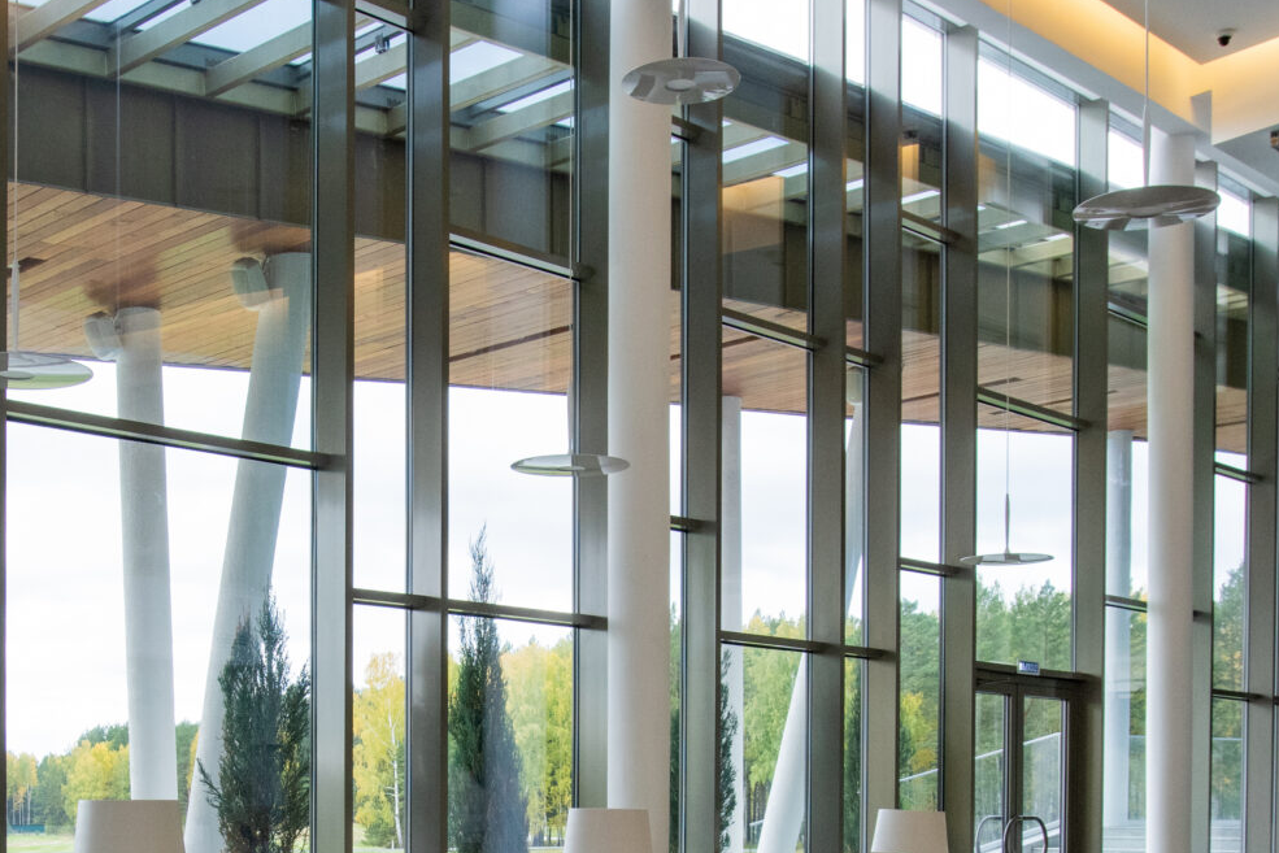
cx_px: 404
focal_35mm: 52
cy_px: 882
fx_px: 1848
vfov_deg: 24.6
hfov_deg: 37.7
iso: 800
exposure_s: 1/80
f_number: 10
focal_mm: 20
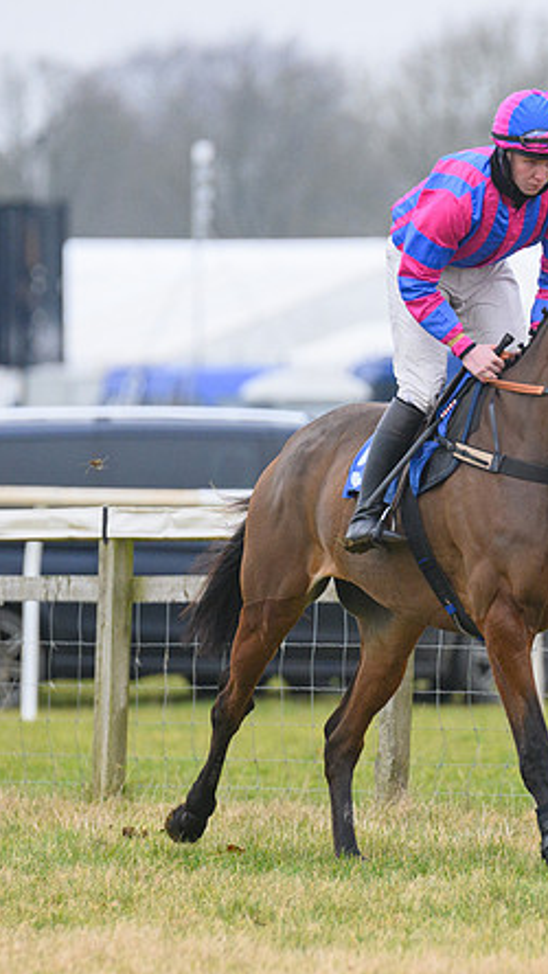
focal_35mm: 486
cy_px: 465
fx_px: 12545
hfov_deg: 2.5
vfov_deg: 4.4
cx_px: 463
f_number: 5
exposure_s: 1/1250
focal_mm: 250
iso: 1250
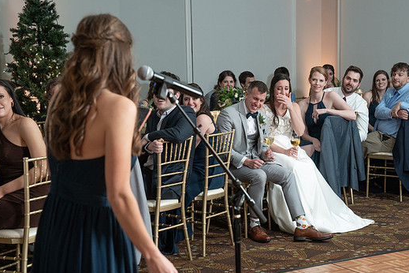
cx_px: 213
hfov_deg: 29.2
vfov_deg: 19.7
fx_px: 784
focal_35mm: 69
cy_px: 135
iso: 2000
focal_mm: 58
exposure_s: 1/200
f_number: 5
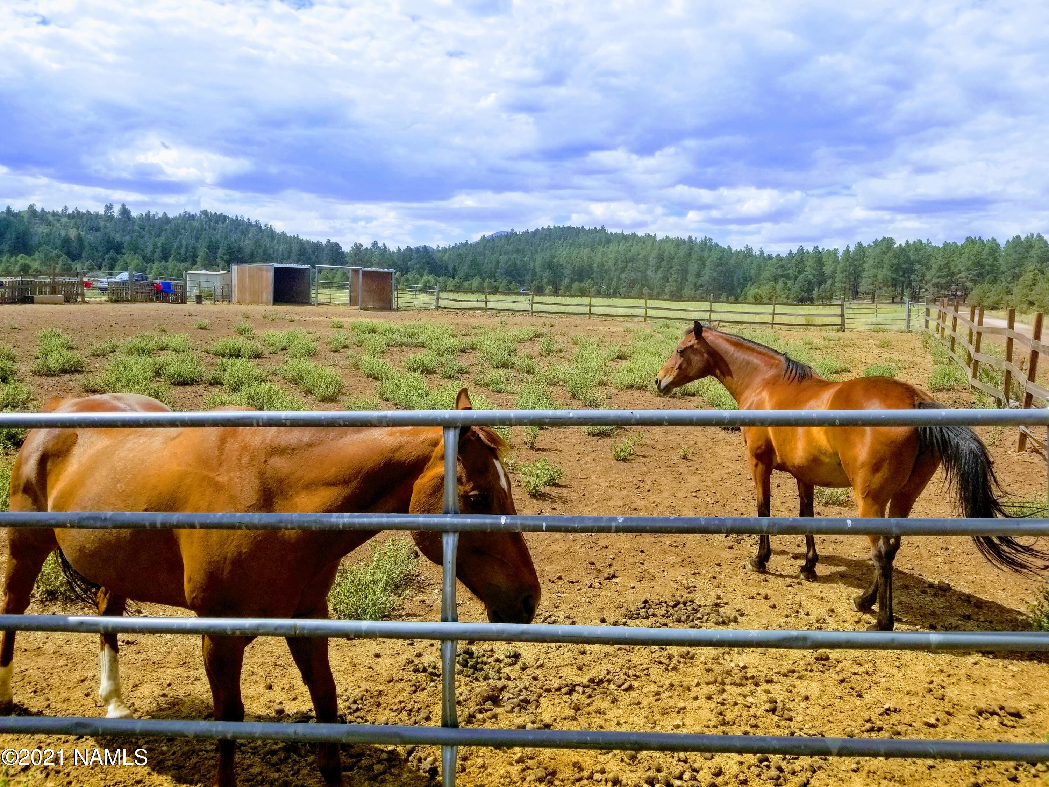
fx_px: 788
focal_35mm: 26
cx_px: 524
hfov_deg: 67.3
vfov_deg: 53.1
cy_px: 394
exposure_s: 1/2800
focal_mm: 4.25
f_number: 1.7
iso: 50
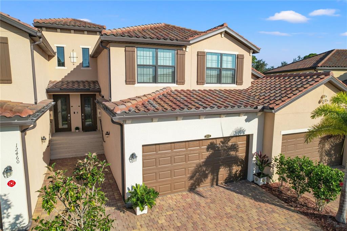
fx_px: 212
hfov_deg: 78.6
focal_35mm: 22
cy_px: 116
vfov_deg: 57.2
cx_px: 174
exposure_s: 1/60
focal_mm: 8.38
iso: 100
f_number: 2.8
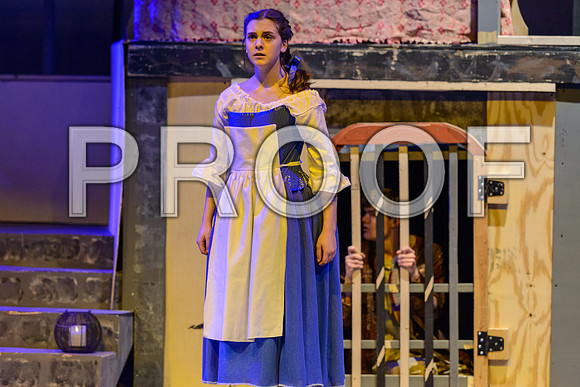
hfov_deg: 11.8
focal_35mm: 174
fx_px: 2805
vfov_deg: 7.9
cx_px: 290
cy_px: 194
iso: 1000
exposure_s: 1/80
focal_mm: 165
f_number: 2.8
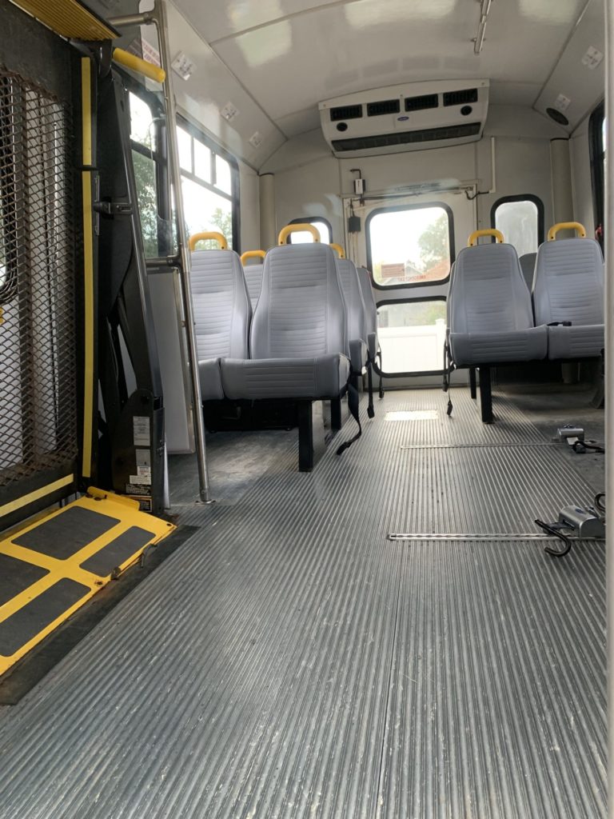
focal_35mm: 26
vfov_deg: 67.3
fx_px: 615
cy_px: 410
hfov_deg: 53.1
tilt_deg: -7.4
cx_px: 307
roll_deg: +2.5
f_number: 1.8
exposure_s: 1/62
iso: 100
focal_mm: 4.25
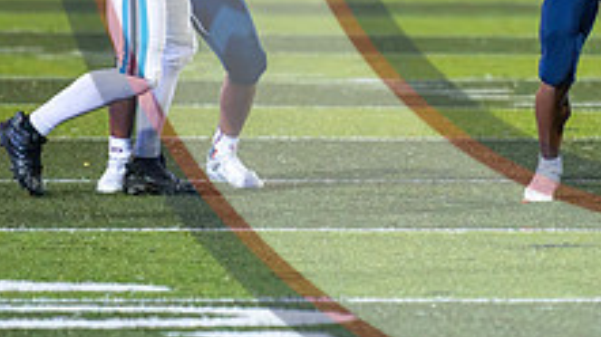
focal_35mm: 774
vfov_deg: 1.6
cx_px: 522
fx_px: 12327
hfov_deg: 2.8
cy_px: 68
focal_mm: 190
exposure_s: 1/1000
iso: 11400
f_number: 2.8
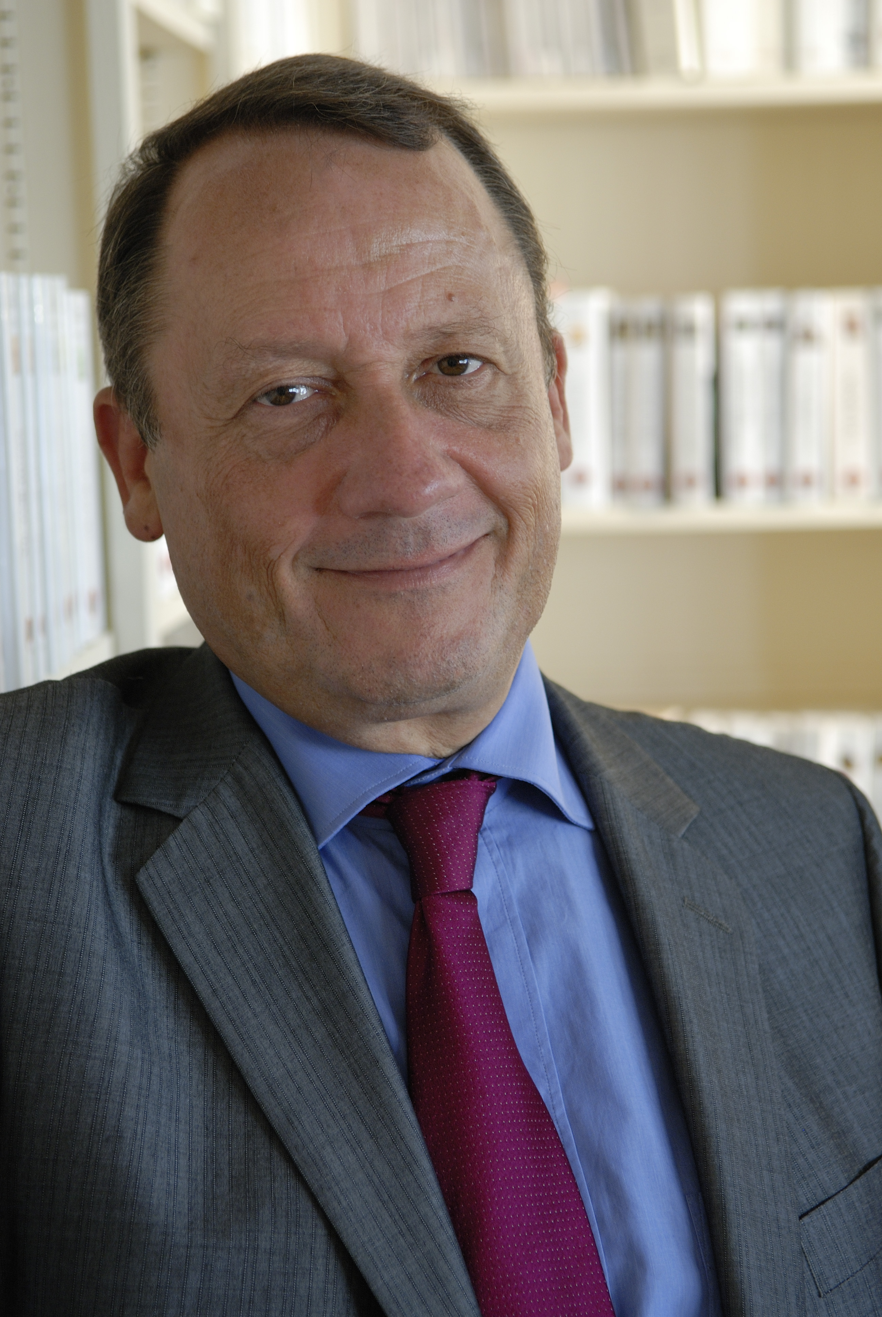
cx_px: 441
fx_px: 3023
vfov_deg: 24.6
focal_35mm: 82
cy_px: 658
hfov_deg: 16.6
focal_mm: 55
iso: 200
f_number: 4
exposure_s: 1/60
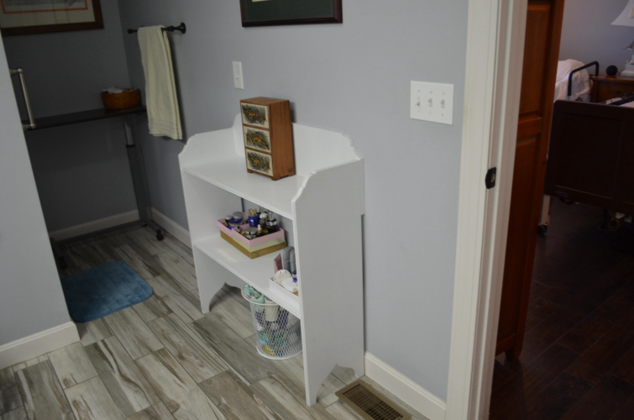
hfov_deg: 67.5
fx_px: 474
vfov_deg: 47.7
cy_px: 210
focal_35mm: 27
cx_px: 317
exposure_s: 1/60
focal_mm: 18
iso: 450
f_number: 4
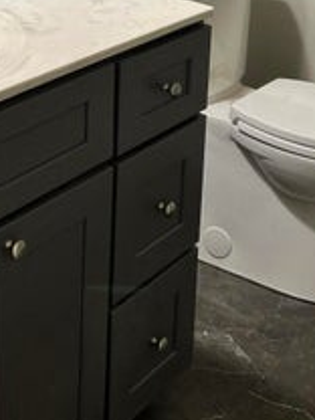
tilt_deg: -13.3
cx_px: 55
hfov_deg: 18.2
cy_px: -50
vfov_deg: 22.9
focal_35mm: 80
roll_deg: -0.9
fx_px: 971
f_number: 1.5
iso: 80
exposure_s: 1/60
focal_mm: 5.7
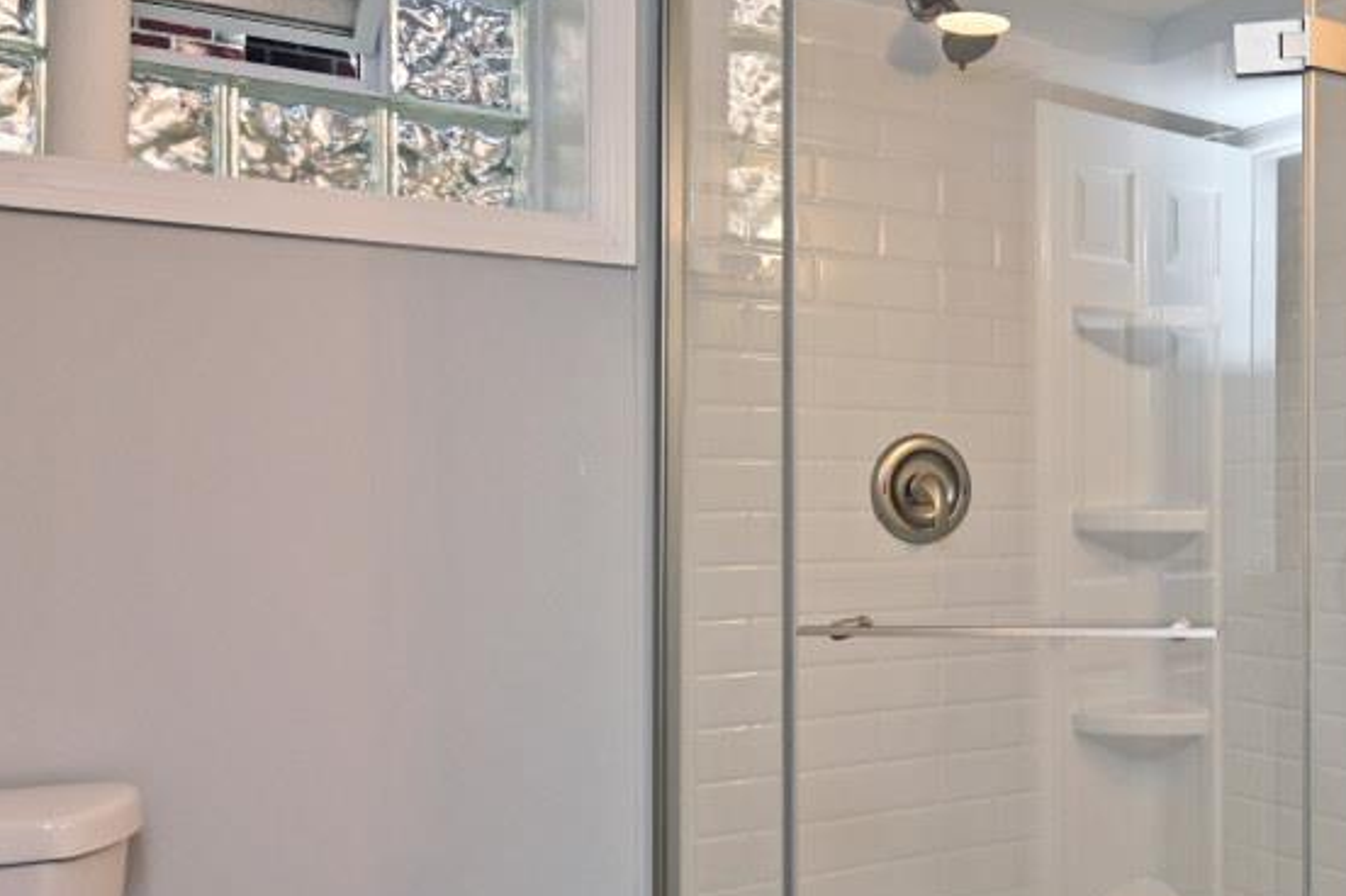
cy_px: 504
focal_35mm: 38
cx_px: 1142
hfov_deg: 47.0
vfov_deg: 35.0
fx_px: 1420
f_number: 4
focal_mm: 14
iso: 200
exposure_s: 1/60
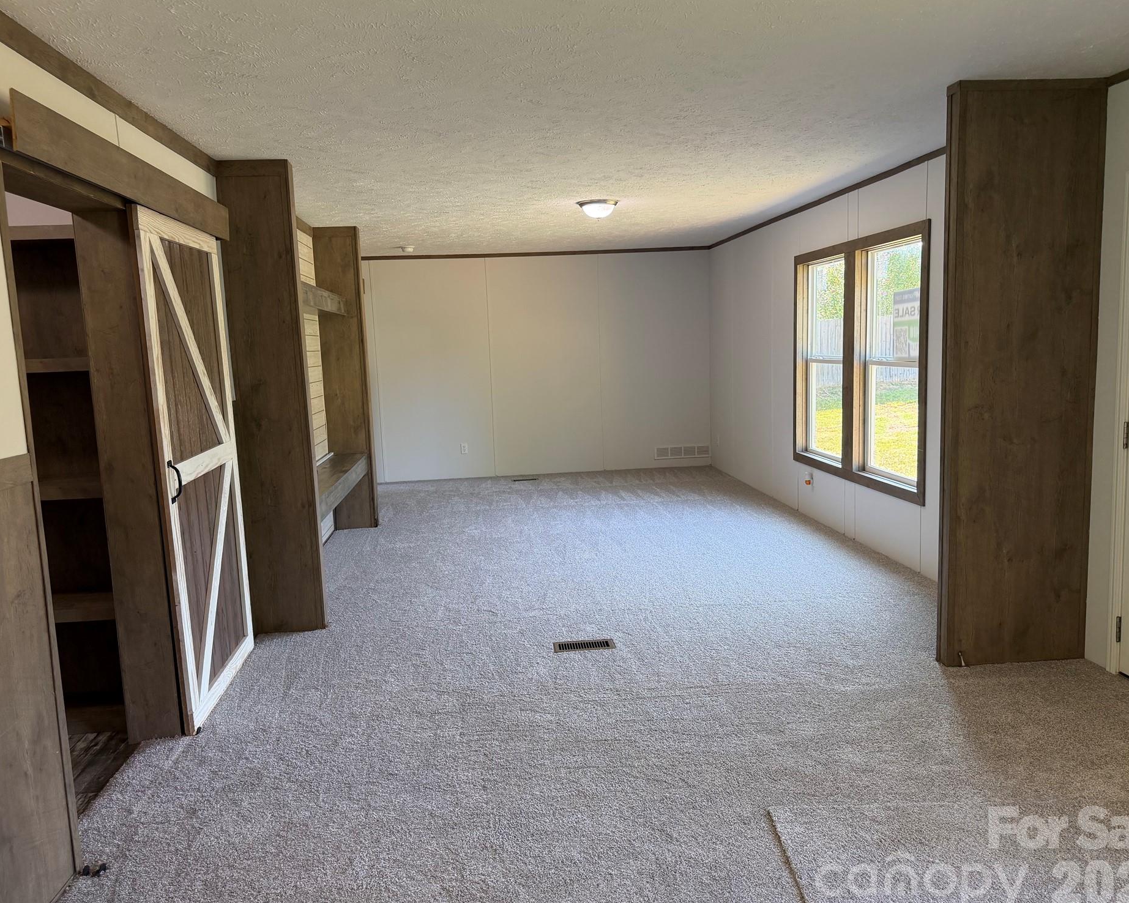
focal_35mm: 26
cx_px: 557
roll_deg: +2.9
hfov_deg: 66.0
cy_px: 456
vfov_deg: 54.9
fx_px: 869
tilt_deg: -8.0
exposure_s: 1/128
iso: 200
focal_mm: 6.76
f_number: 1.78
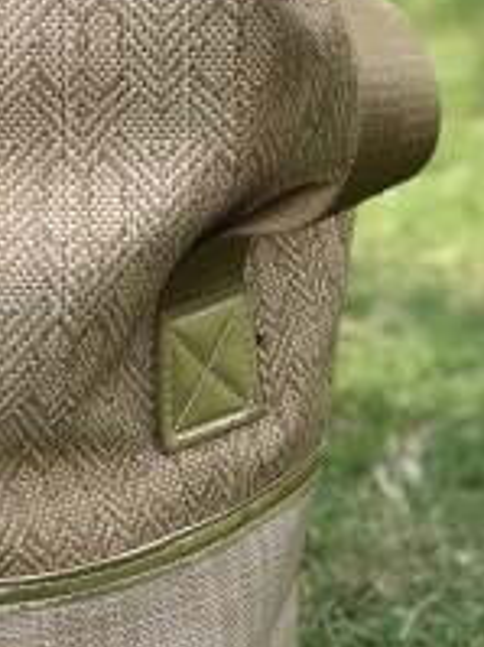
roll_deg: +1.8
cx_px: -81
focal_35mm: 172
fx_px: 3210
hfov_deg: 8.5
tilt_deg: -16.8
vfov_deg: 11.5
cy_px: 198
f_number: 2.8
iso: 20
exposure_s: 1/279
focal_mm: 6.6
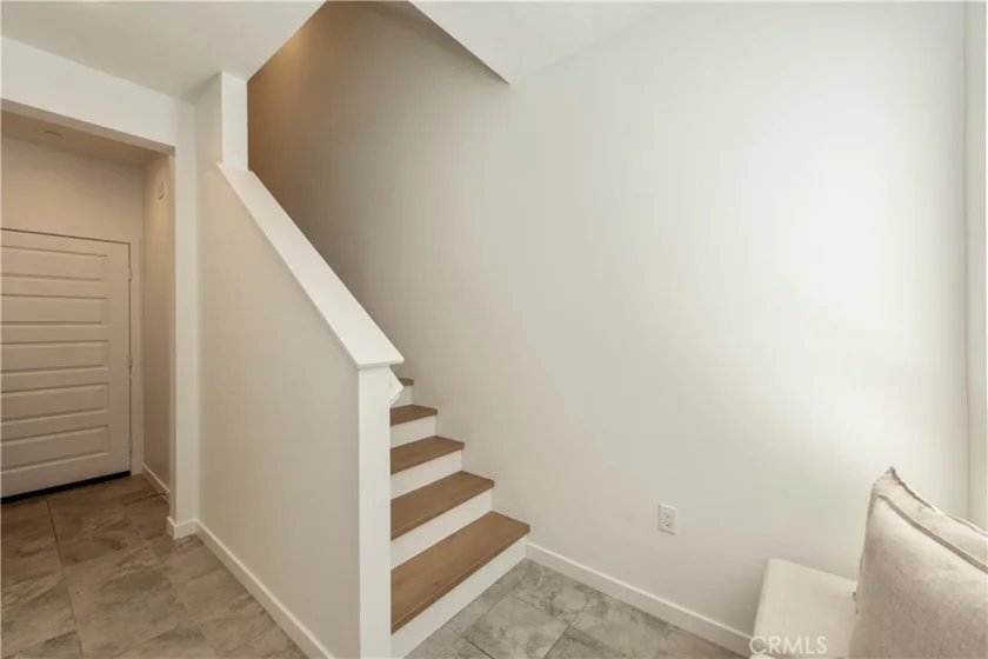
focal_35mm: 14
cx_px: 494
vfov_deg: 81.2
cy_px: 330
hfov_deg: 104.3
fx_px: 384
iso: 400
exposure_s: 1/125
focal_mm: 14
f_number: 5.6
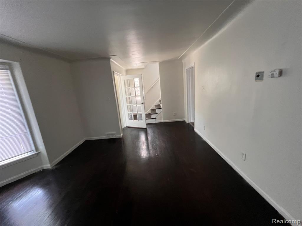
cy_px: 113
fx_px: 113
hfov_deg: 106.2
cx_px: 151
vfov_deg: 89.9
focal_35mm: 13
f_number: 1.8
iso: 250
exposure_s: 1/60
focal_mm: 1.57
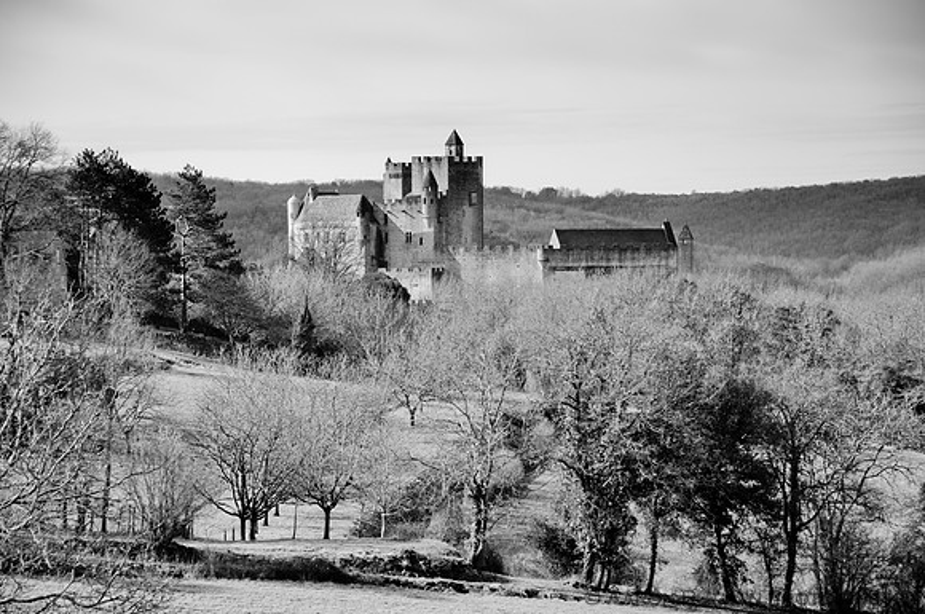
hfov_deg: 15.2
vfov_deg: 10.1
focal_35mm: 135
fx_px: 3464
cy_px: 307
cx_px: 462
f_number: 5.6
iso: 200
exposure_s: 1/500
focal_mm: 90
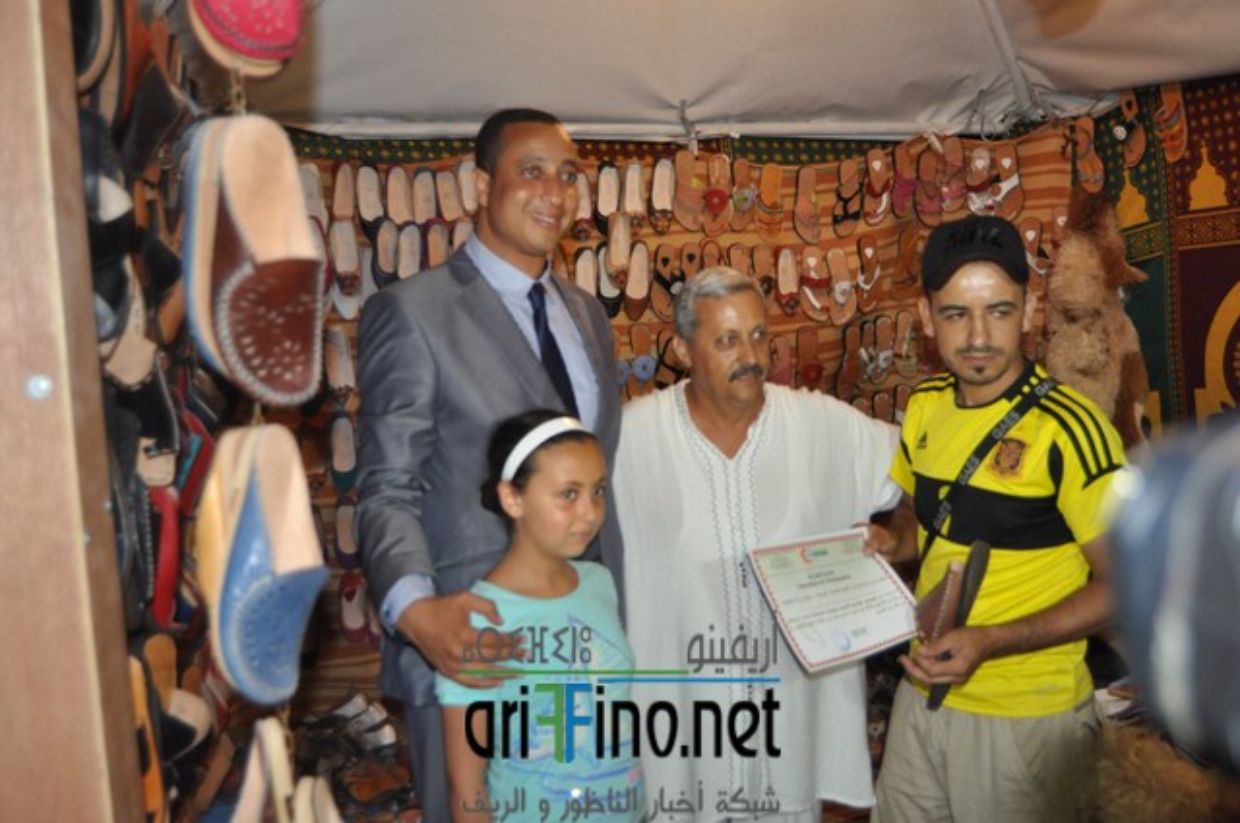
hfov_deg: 53.2
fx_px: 1238
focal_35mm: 36
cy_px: 412
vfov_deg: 36.8
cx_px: 620
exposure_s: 1/60
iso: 800
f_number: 3.8
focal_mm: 24
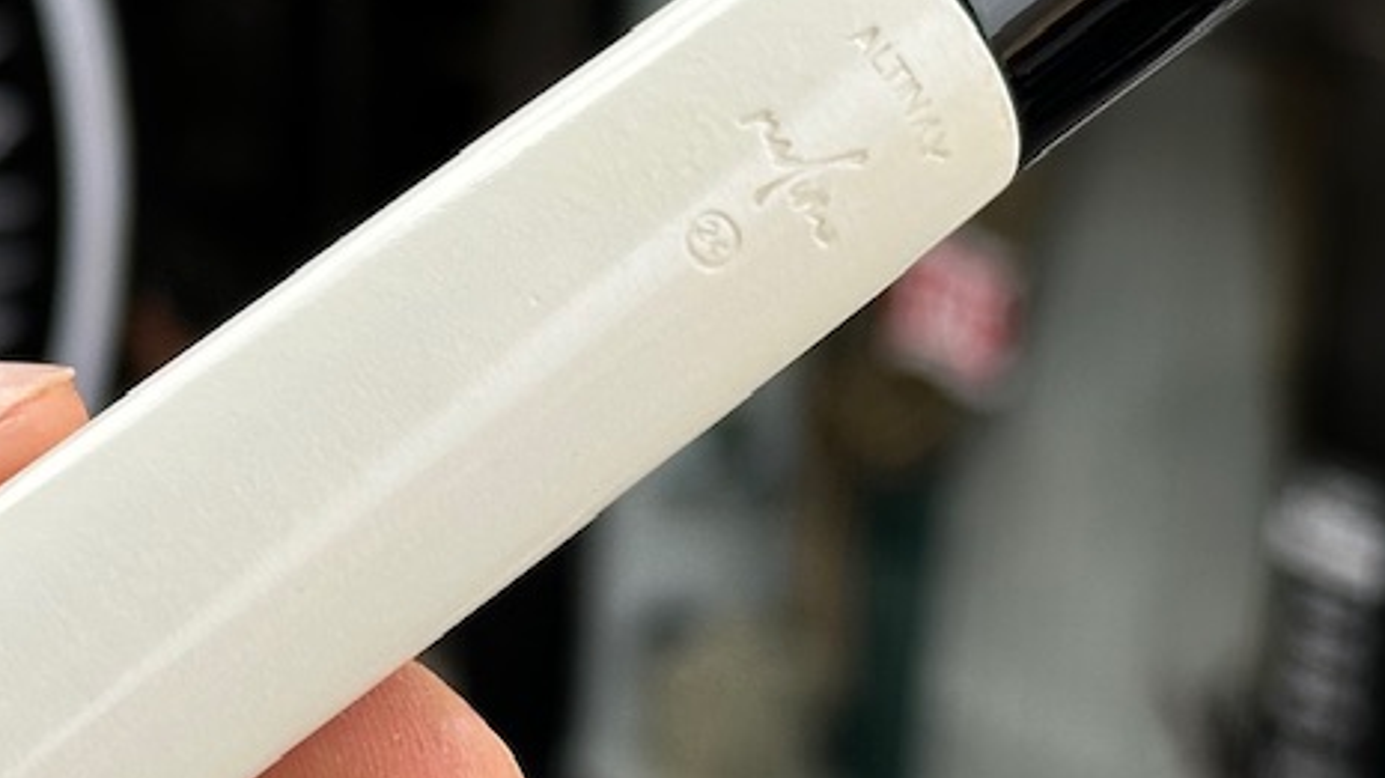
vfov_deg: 8.4
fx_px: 5286
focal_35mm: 144
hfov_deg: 14.8
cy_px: 504
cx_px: 208
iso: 64
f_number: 1.78
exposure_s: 1/864
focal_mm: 6.86
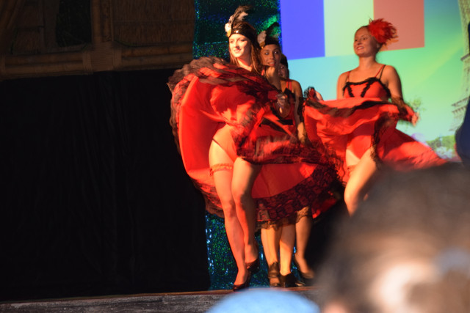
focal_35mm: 150
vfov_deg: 9.2
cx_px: 235
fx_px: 1959
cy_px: 156
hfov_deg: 13.7
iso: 1250
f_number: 6
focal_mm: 100
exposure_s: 1/60
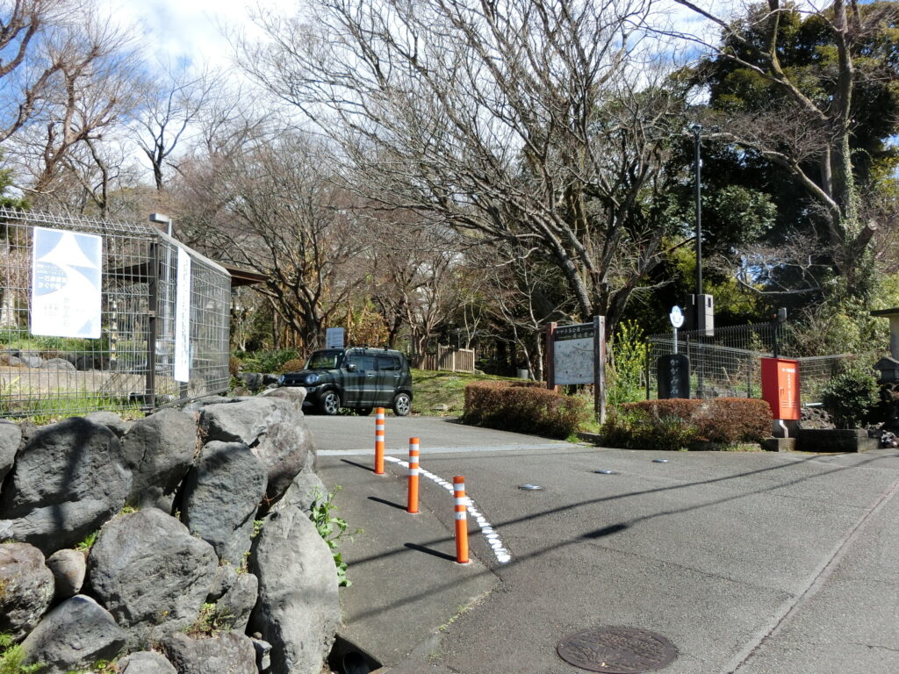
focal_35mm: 34
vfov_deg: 41.8
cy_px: 337
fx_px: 883
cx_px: 450
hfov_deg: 54.0
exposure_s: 1/1000
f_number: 3.9
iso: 160
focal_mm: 6
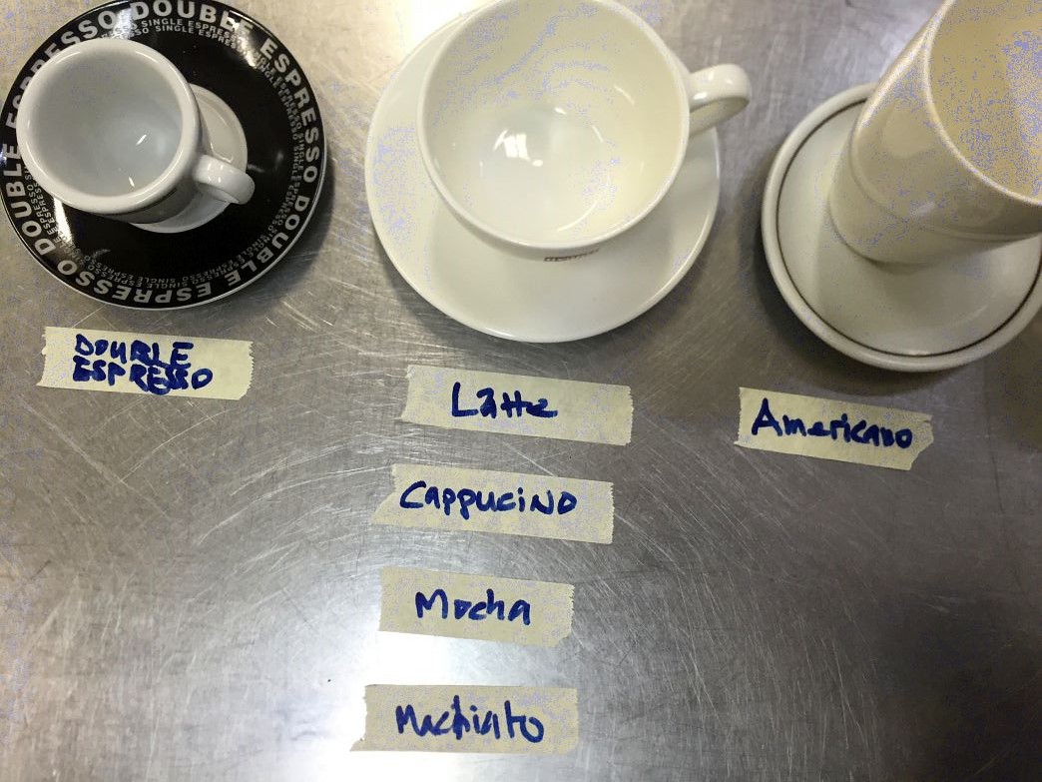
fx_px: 873
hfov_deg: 61.7
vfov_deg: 48.2
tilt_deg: -84.3
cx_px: 521
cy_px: 391
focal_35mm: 29
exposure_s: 1/33
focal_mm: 4.15
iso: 64
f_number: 2.2
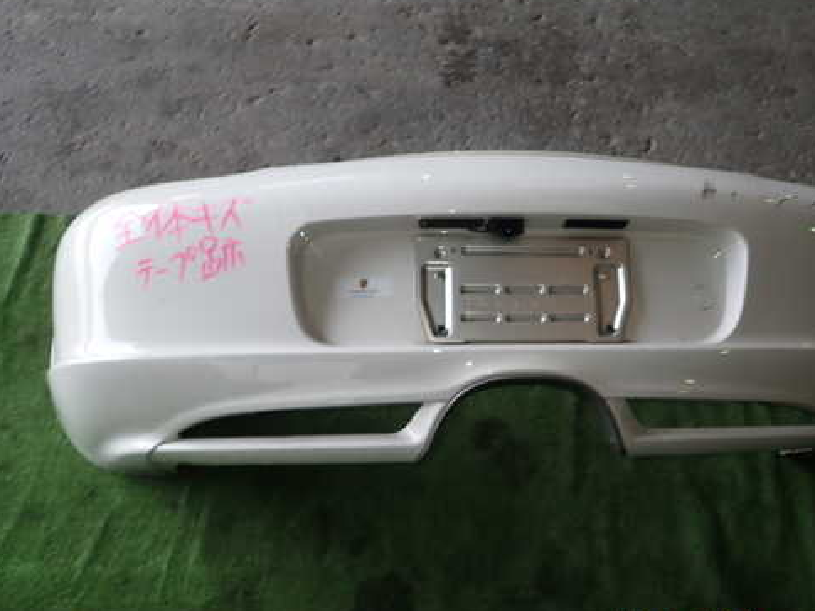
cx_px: 495
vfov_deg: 45.4
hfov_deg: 57.8
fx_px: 730
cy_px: 273
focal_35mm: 31
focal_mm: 4.5
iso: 100
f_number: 5.6
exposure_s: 1/30
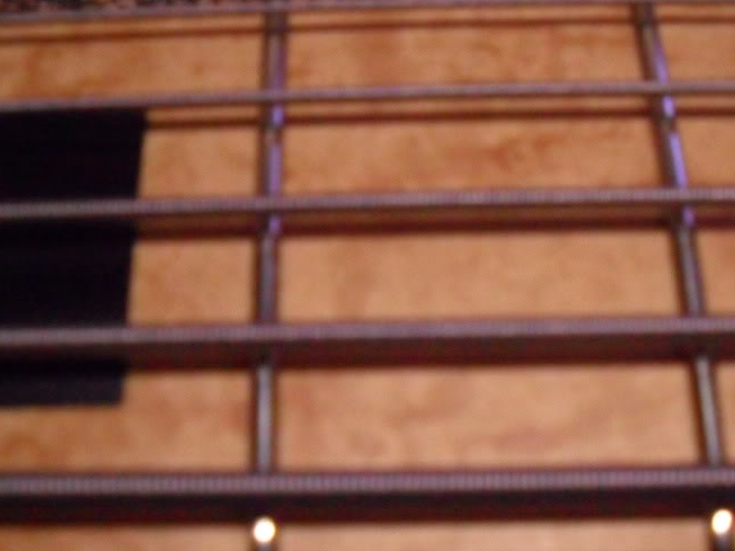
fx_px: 1168
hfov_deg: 34.7
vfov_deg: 26.4
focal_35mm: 55
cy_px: 355
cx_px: 472
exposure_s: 1/15
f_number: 3
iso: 800
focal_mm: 6.3
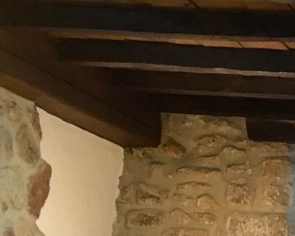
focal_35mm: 122
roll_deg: -1.7
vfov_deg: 11.8
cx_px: 539
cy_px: 397
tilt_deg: -4.7
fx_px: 1065
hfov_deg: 13.9
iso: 200
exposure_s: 1/20
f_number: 2.2
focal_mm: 4.15
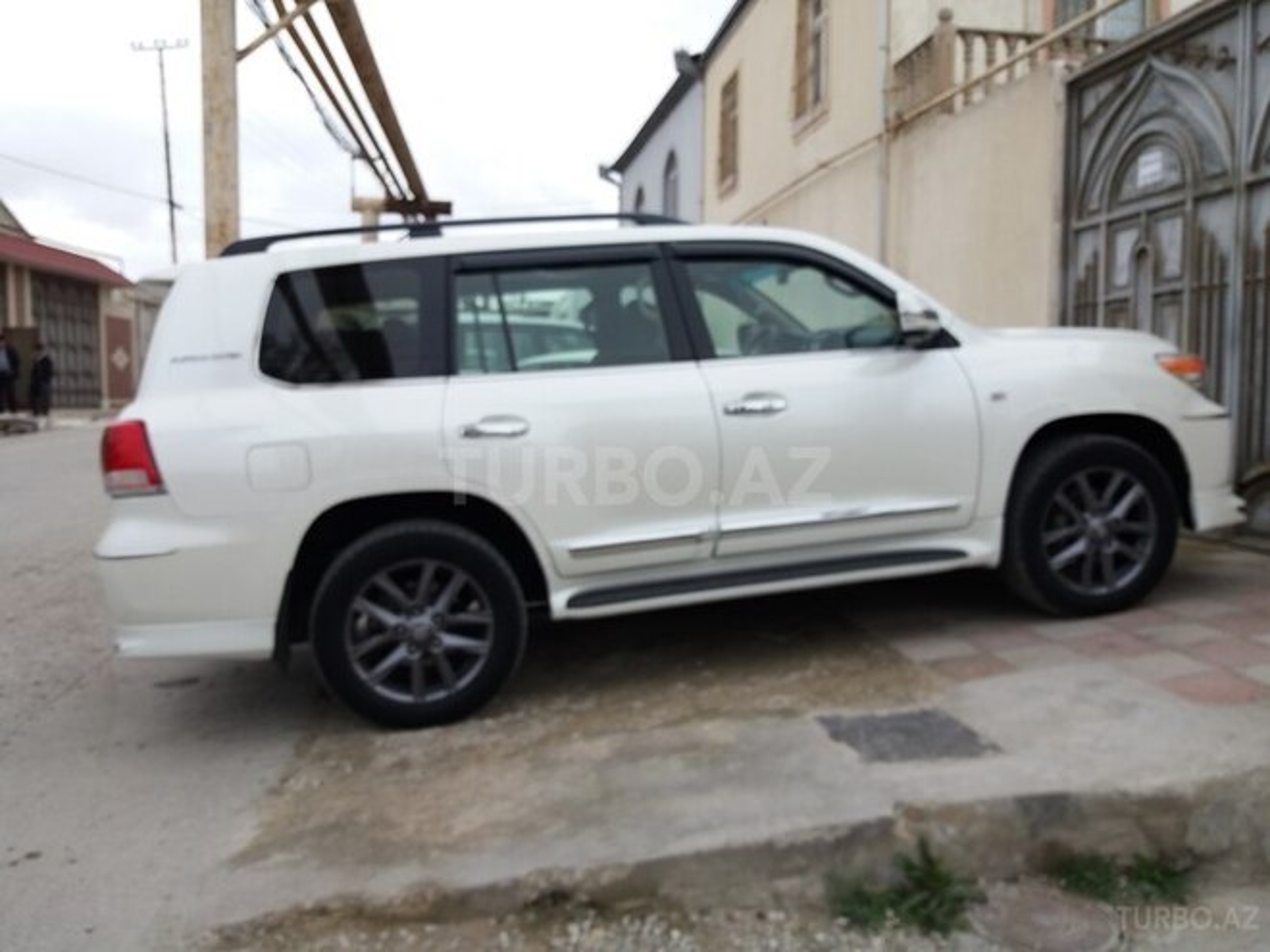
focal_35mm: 28
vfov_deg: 49.7
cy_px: 476
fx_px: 1027
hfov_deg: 63.4
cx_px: 635
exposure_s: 1/762
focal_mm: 3.7
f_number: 1.9
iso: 64
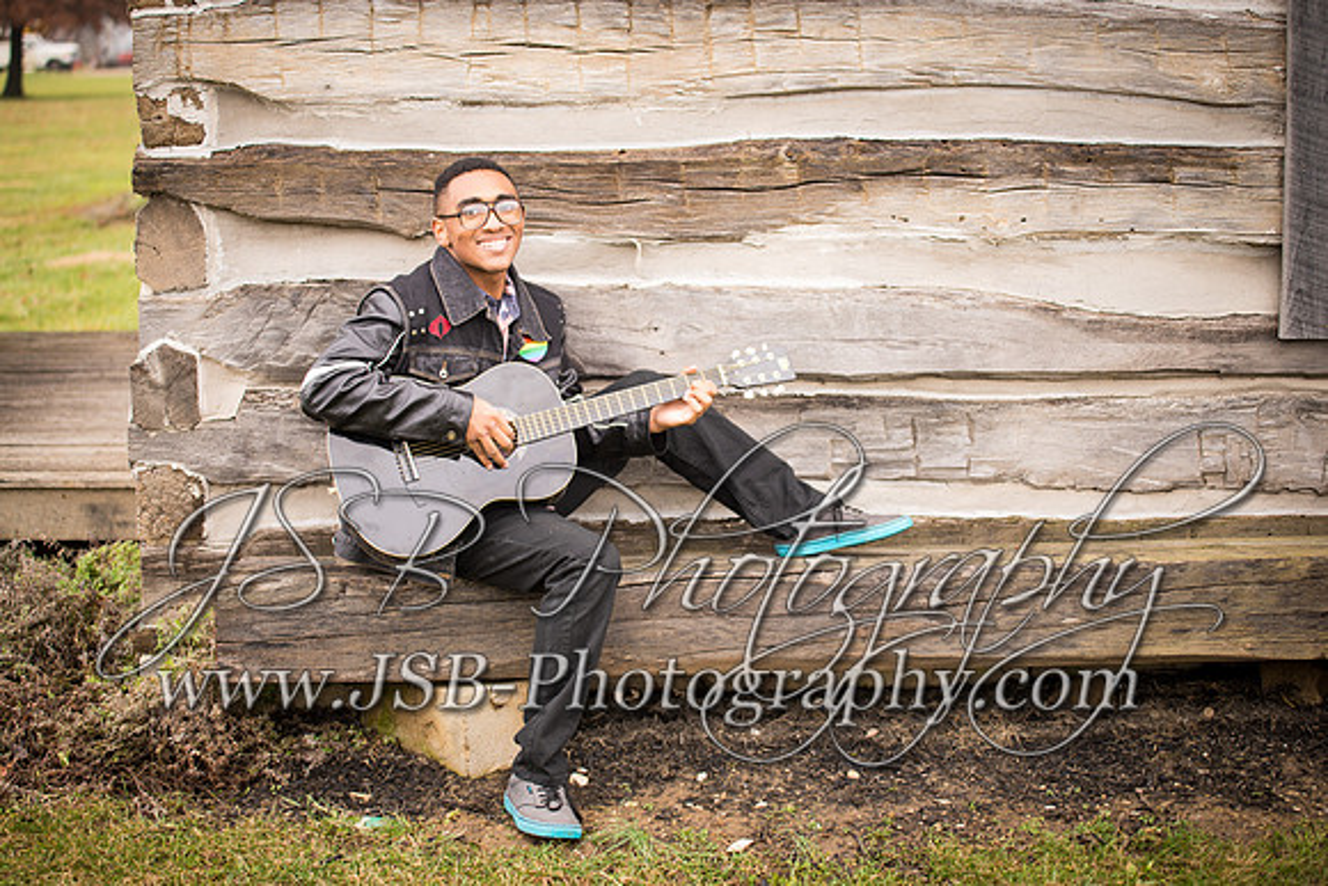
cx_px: 664
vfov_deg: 19.5
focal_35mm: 70
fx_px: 2583
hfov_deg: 28.8
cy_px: 443
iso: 200
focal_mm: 70
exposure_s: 1/40
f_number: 2.8
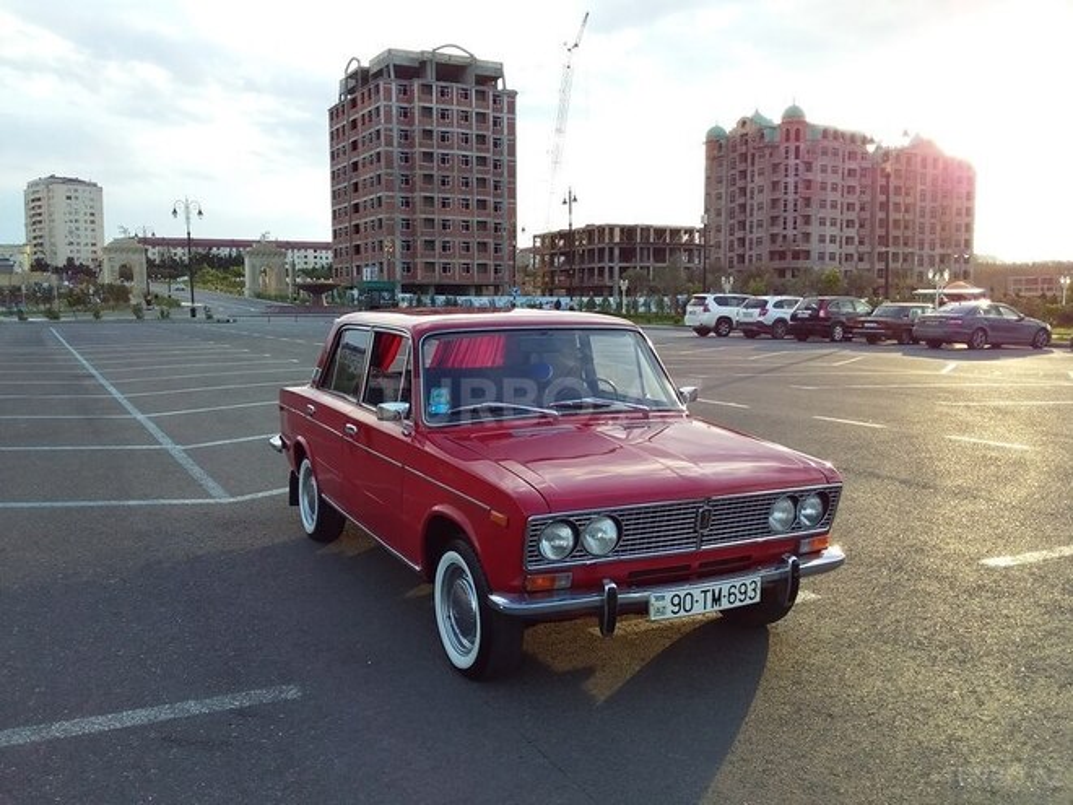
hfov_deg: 58.4
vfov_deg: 45.4
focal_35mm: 31
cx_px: 536
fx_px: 961
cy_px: 402
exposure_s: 1/277
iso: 40
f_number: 2.2
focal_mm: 3.3
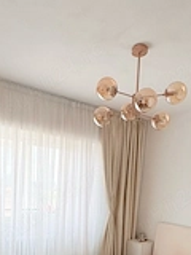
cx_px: 84
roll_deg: -5.0
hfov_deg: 40.6
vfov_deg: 47.9
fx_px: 257
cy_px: 223
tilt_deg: -7.8
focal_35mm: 35
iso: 50
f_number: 2.2
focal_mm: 2.22
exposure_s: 1/148
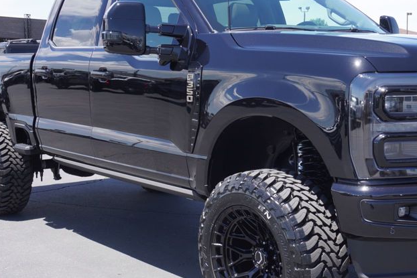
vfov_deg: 23.8
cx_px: 255
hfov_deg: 35.0
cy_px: 159
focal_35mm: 57
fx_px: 658
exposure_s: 1/160
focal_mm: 23
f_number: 6.3
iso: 100
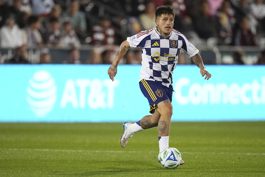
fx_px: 6631
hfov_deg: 2.3
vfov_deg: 1.5
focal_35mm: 900
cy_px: 88
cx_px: 132
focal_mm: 600
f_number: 4
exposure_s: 1/2000
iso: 6400
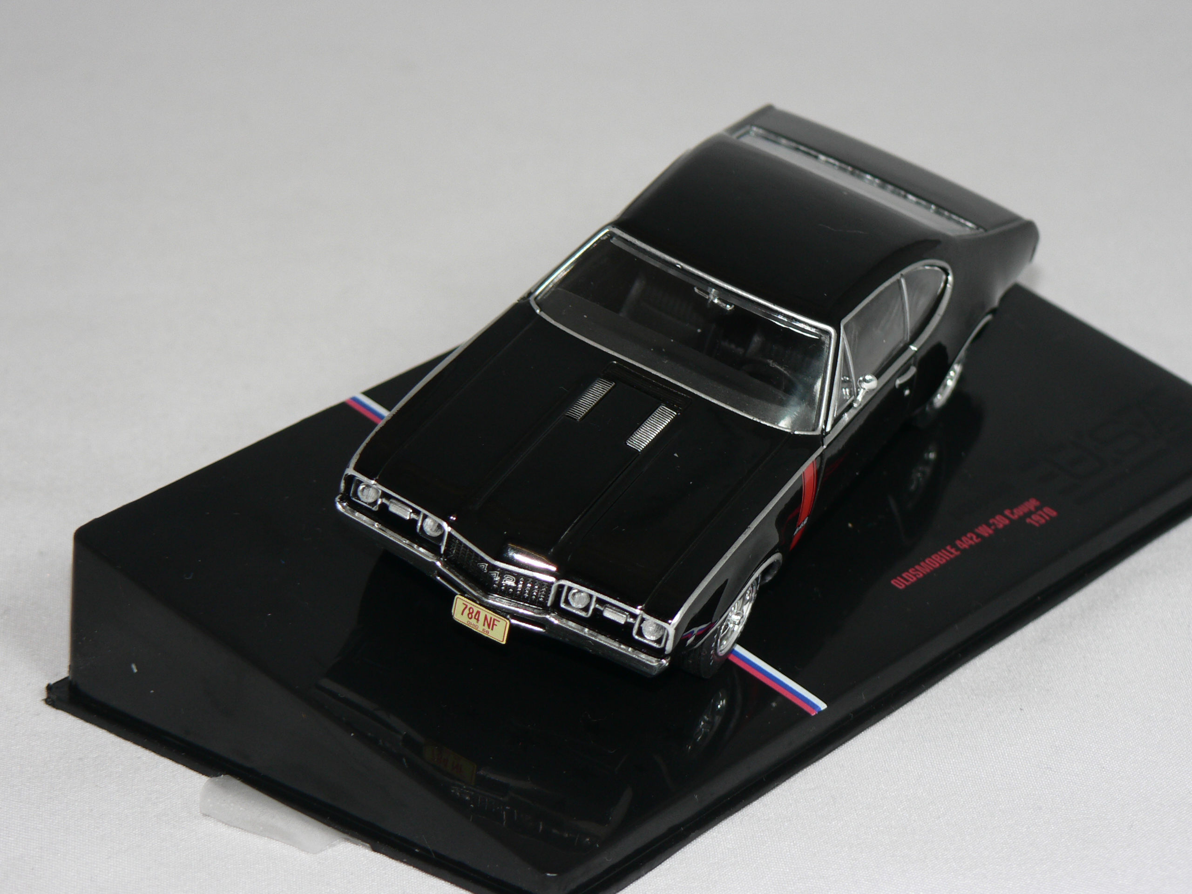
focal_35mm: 114
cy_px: 447
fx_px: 3926
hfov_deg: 17.3
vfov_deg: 13.0
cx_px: 596
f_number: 3.2
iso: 80
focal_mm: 19
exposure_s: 1/60
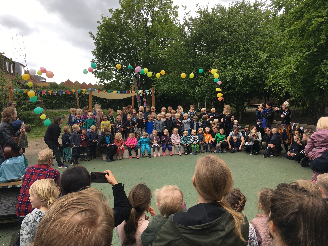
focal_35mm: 29
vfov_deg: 48.2
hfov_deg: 61.7
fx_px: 275
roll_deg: -0.1
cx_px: 164
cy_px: 123
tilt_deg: -6.3
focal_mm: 4.15
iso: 25
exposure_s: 1/368
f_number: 2.2
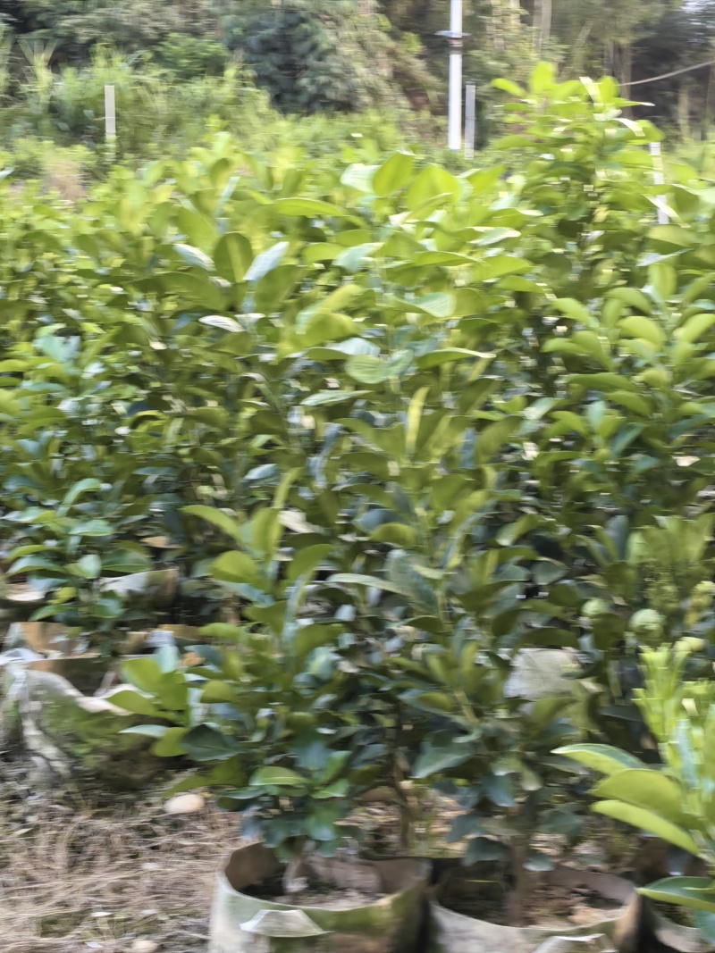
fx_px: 1928
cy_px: 476
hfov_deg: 21.0
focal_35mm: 70
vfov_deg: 27.8
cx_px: 358
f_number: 1.9
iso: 80
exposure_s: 1/49.4
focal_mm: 5.52
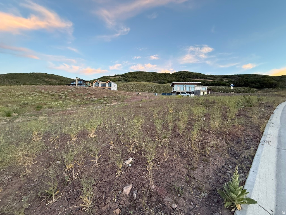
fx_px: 116
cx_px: 143
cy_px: 108
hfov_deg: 102.1
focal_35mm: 14
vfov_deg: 85.7
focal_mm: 2.22
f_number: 2.2
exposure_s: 1/99
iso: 250
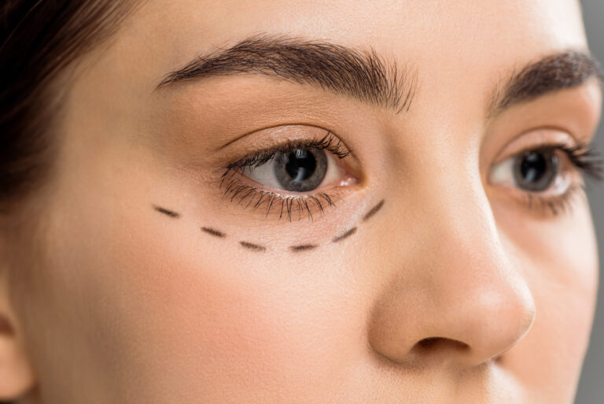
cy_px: 202
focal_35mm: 105
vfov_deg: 13.1
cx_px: 302
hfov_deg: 19.4
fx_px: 1763
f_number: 5.6
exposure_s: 1/160
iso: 125
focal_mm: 105
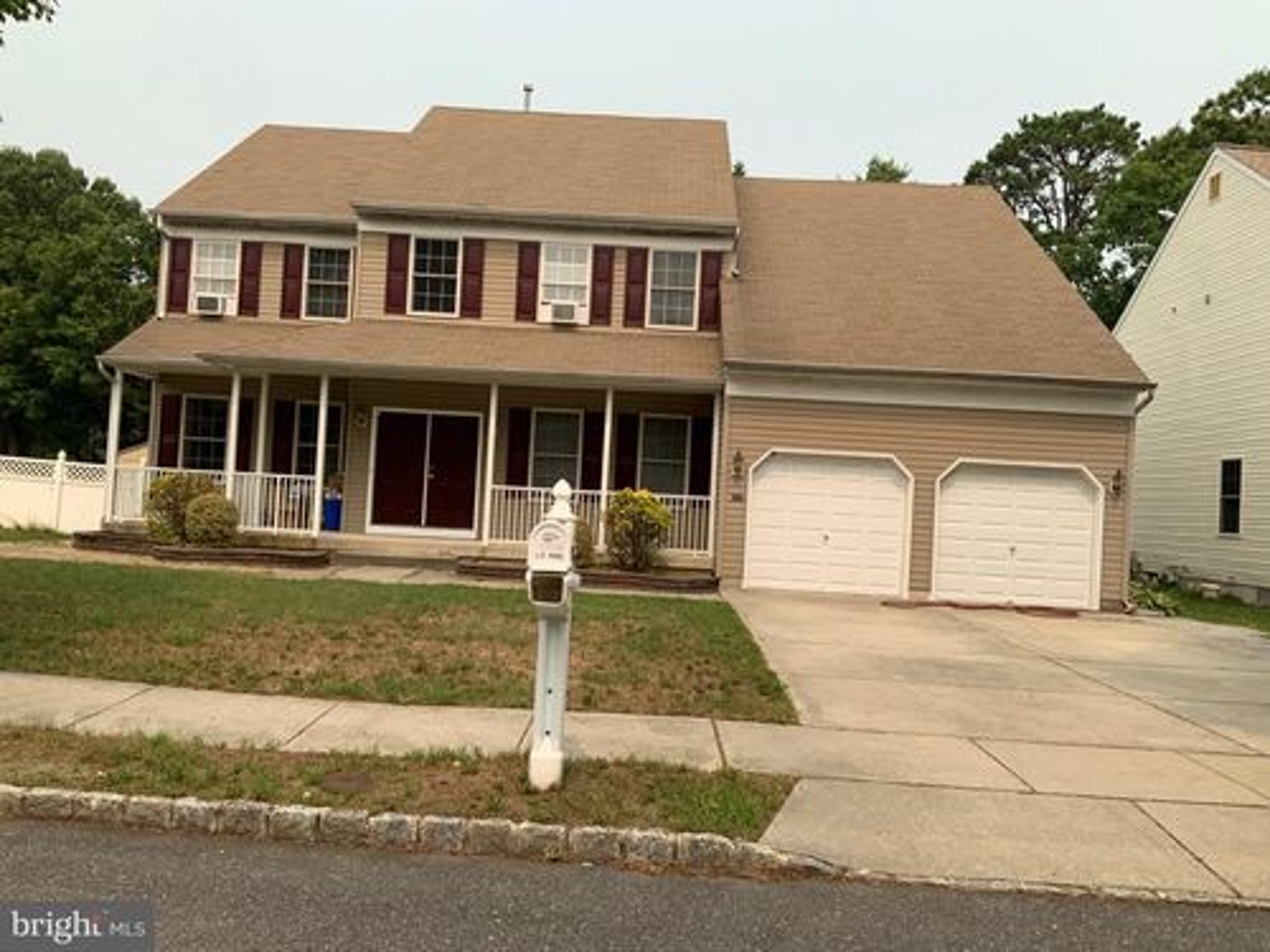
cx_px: 635
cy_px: 476
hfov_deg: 61.7
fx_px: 1064
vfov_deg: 48.2
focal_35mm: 29
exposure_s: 1/1730
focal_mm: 3
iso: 16
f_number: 1.8
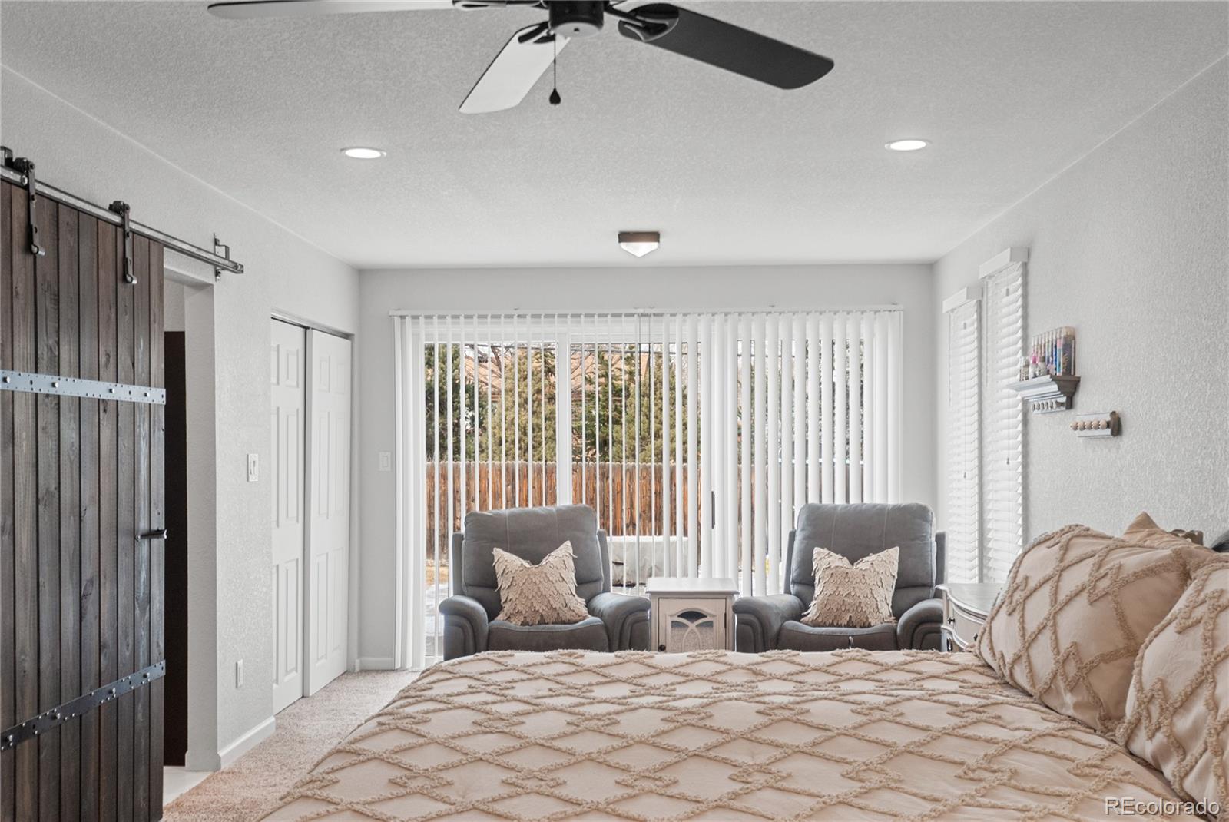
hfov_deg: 53.1
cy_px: 411
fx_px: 1230
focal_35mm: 36
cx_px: 614
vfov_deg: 36.9
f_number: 4.5
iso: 200
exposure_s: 1/15
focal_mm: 24
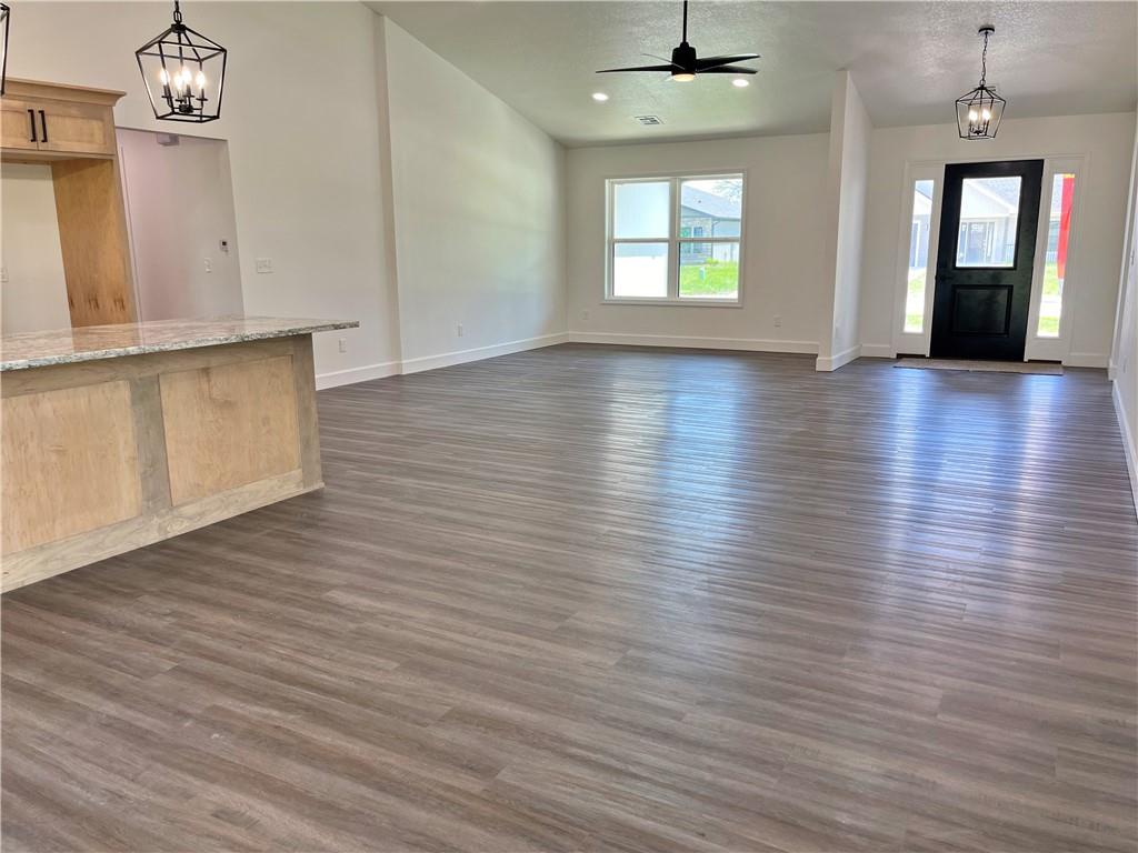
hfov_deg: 67.3
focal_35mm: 26
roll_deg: +1.7
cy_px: 426
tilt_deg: -13.6
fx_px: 855
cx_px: 569
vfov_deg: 53.1
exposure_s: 1/120
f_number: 1.6
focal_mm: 5.1
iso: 64
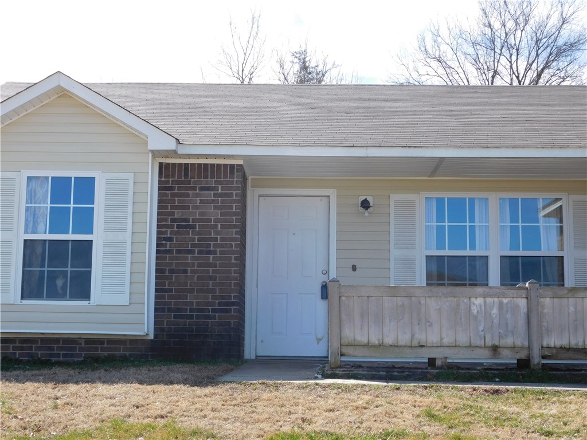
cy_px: 220
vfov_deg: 24.8
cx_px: 294
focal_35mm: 59
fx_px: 1000
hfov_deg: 32.7
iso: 125
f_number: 4
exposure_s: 1/640
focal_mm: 10.4
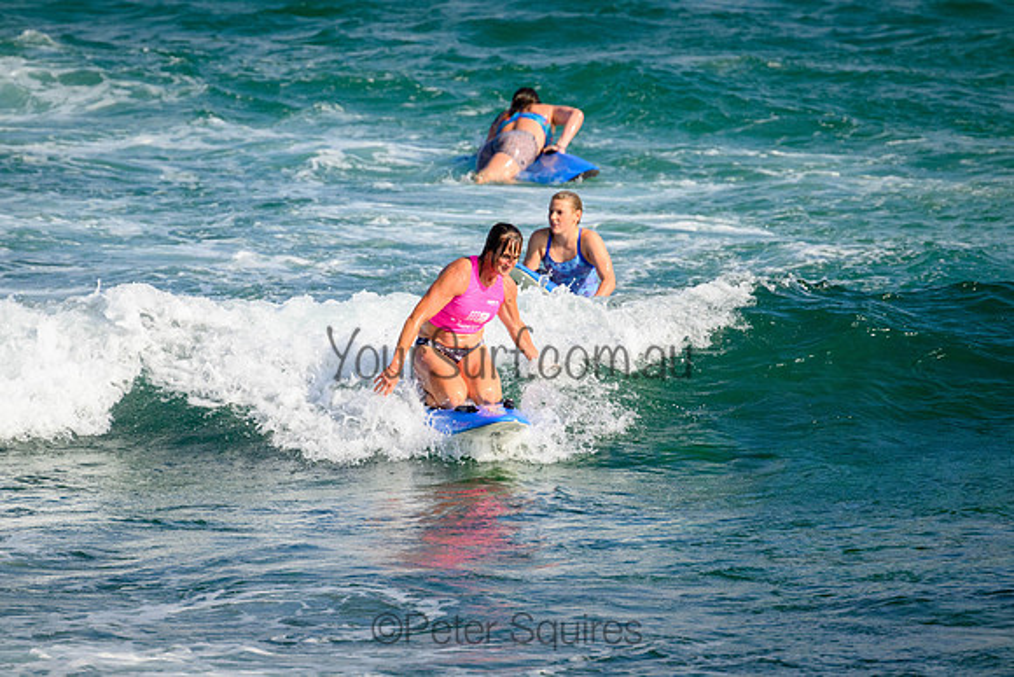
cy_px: 338
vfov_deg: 1.7
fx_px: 22538
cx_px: 507
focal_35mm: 800
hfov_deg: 2.6
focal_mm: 800
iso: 1100
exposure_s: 1/2000
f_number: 11
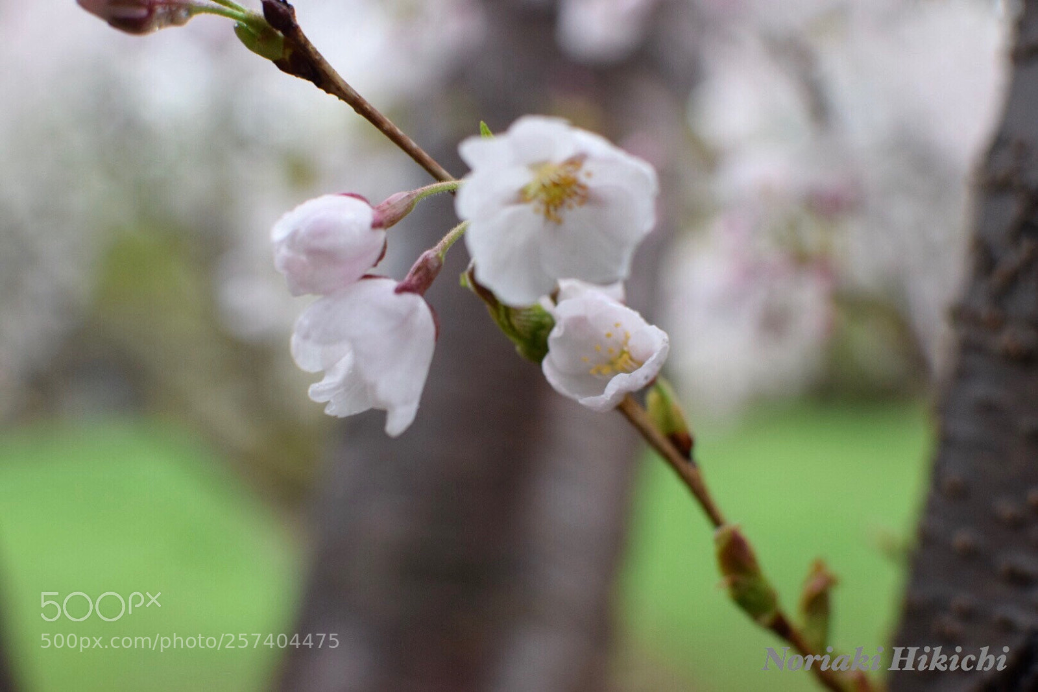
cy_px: 346
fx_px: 1514
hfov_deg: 37.8
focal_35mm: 52
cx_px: 519
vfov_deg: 25.8
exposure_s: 1/1250
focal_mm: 35
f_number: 3.5
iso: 1000
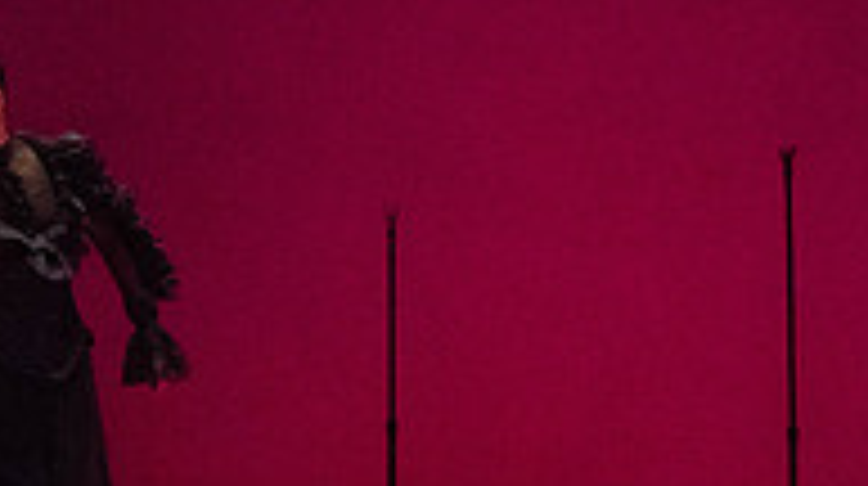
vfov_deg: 2.0
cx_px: -400
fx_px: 13930
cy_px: 146
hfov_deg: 3.6
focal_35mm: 606
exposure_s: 1/400
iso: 25600
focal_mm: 192
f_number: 9
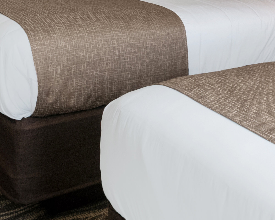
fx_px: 570
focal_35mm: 70
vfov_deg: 21.2
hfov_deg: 25.4
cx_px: 291
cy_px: 11
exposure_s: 1/10
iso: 320
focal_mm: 14
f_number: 8
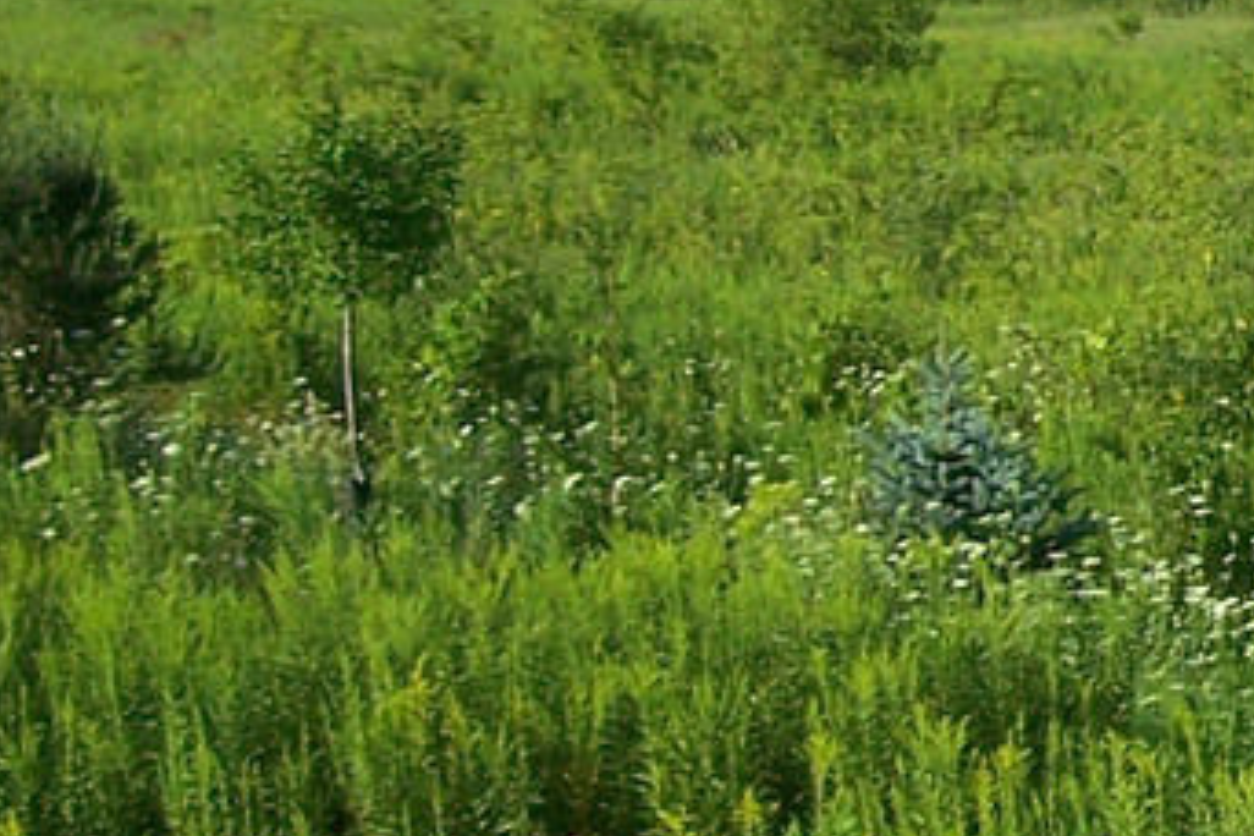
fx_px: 5782
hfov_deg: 11.8
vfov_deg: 8.2
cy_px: 84
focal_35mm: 166
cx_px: 1971
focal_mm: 6.3
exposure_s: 1/800
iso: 80
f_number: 4
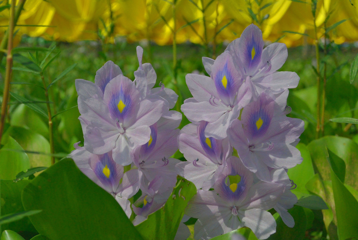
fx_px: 737
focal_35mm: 74
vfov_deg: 18.5
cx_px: 179
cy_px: 120
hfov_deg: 27.3
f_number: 5.6
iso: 400
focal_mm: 27.5
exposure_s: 1/8000
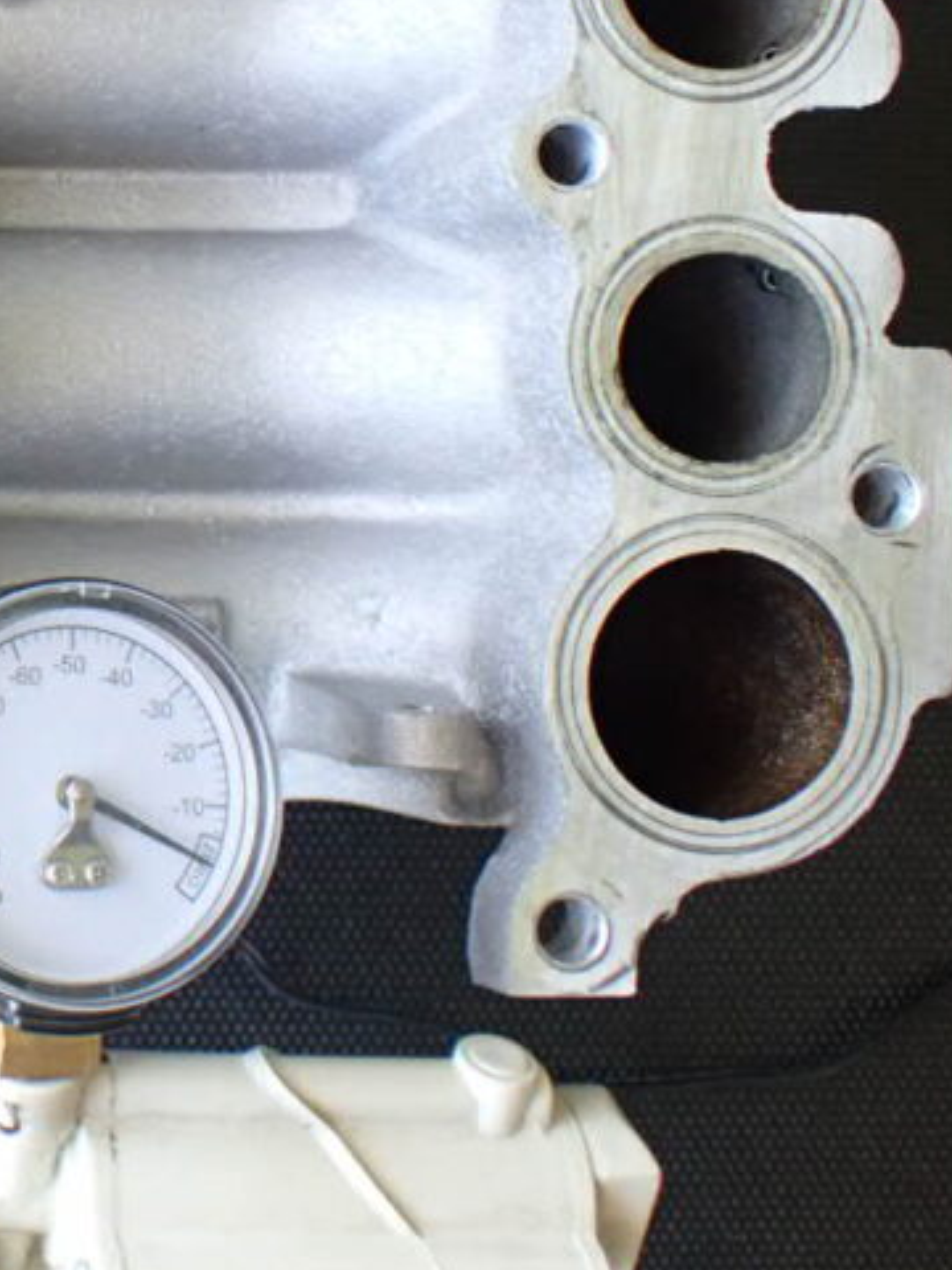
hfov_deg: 20.4
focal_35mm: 64
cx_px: -368
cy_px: 325
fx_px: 2347
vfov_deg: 29.8
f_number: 2.3
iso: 250
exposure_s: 1/125
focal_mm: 5.4
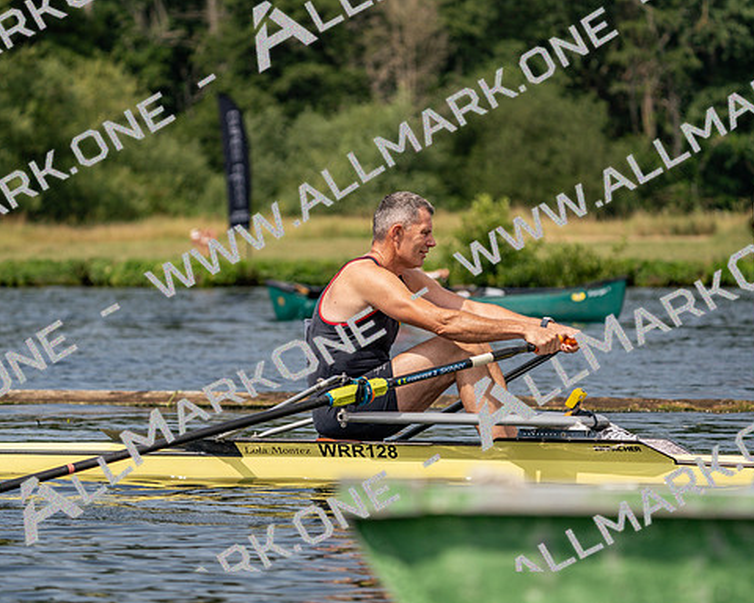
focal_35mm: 227
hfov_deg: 8.5
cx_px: 339
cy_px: 302
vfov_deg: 6.8
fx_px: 5066
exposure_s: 1/1600
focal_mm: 200
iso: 200
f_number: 5.6
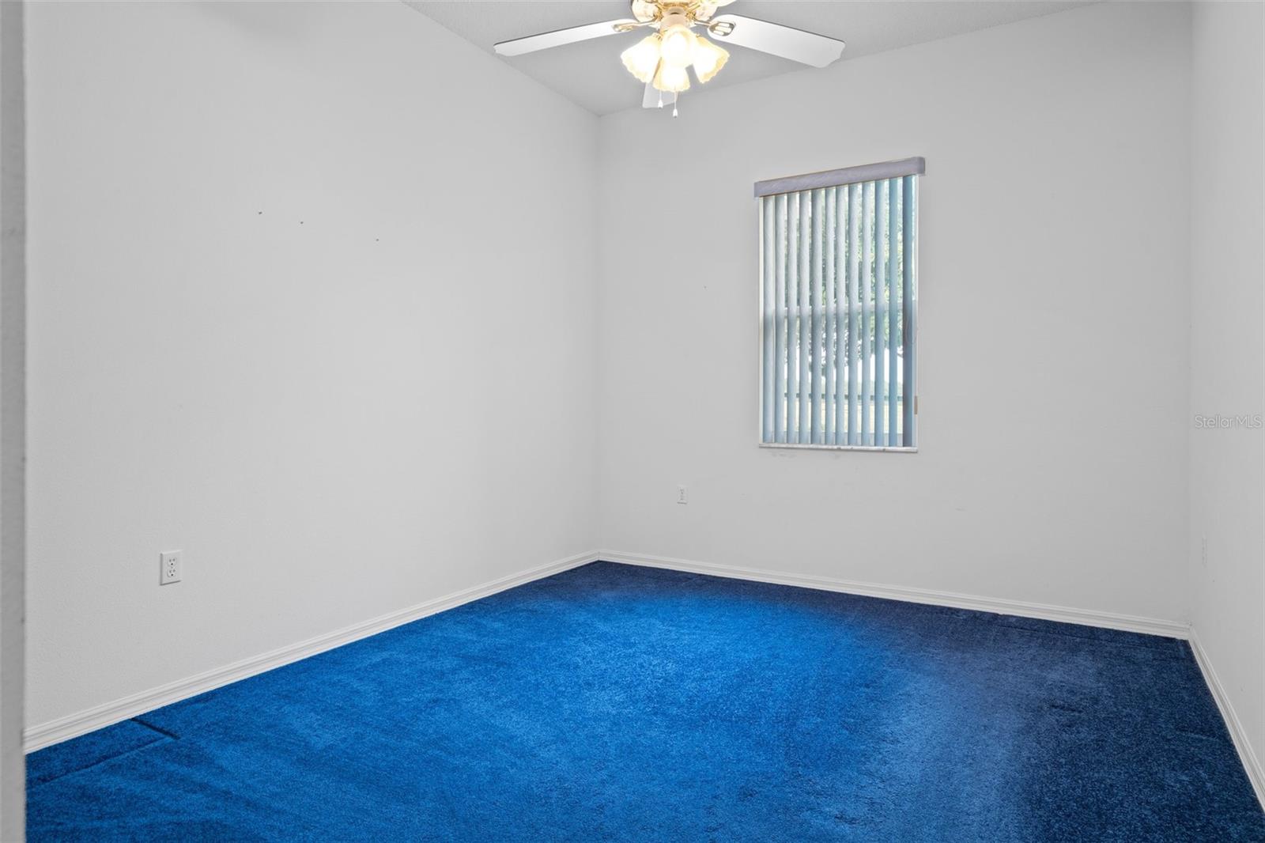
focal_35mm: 20
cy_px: 422
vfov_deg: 61.9
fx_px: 703
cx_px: 632
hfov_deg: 84.0
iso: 640
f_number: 8
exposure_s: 1/1.67
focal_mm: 20
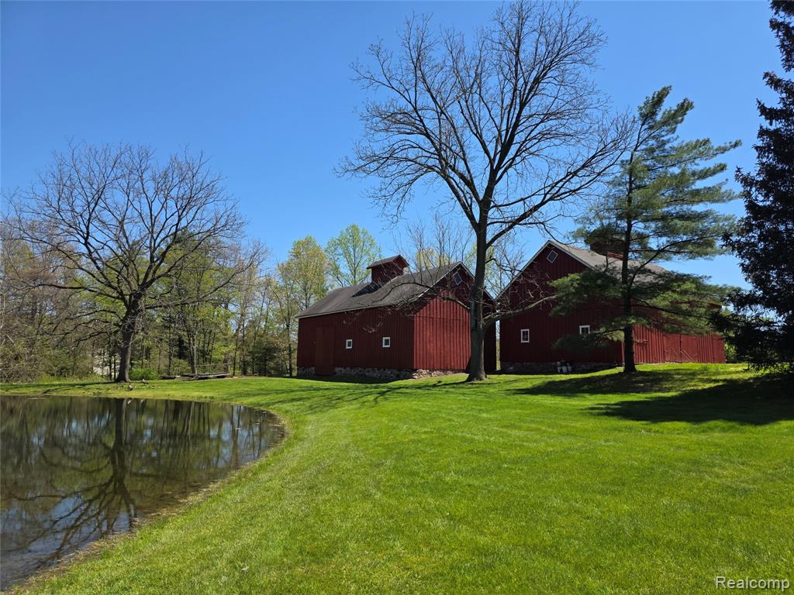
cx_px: 397
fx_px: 528
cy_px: 298
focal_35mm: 23
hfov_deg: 73.9
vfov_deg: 58.9
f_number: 1.7
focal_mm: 6.3
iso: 80
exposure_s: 1/4539
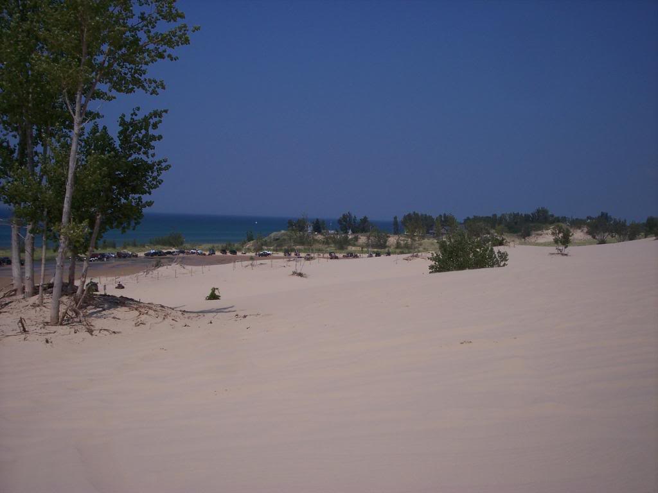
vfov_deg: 36.8
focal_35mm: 39
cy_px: 246
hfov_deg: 47.9
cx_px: 329
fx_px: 741
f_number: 5.6
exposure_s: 1/1500
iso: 100
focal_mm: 8
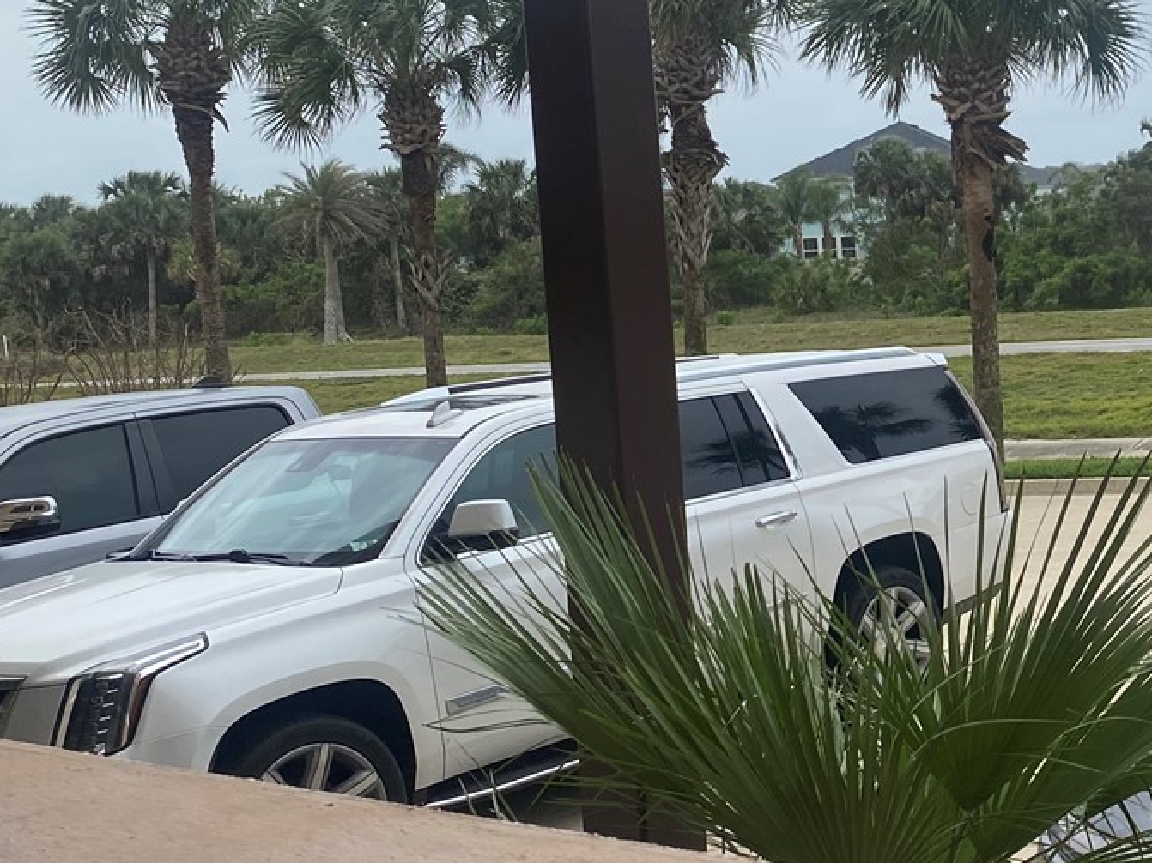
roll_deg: +3.0
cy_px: 360
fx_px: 2063
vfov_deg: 23.6
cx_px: 1147
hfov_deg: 29.2
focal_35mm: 62
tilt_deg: -5.3
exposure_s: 1/4808
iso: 32
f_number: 1.8
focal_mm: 4.25
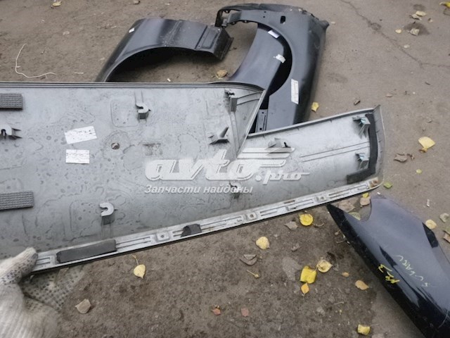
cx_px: 225
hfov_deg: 69.4
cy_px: 169
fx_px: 325
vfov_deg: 54.9
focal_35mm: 25
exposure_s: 1/125
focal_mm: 4.5
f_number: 3.9
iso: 400
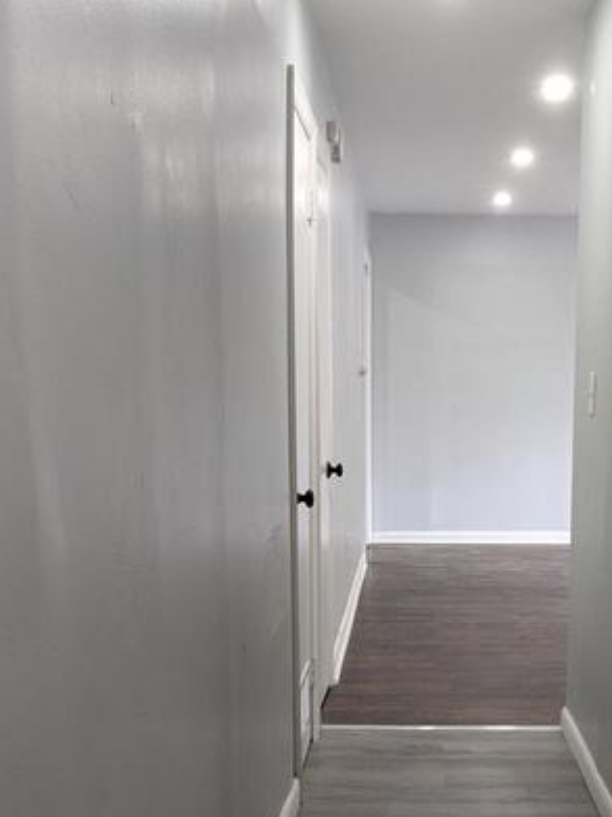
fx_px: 1250
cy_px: 589
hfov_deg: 27.2
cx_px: 447
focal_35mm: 53
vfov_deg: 35.6
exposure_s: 1/30
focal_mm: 4.38
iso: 64
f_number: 1.73
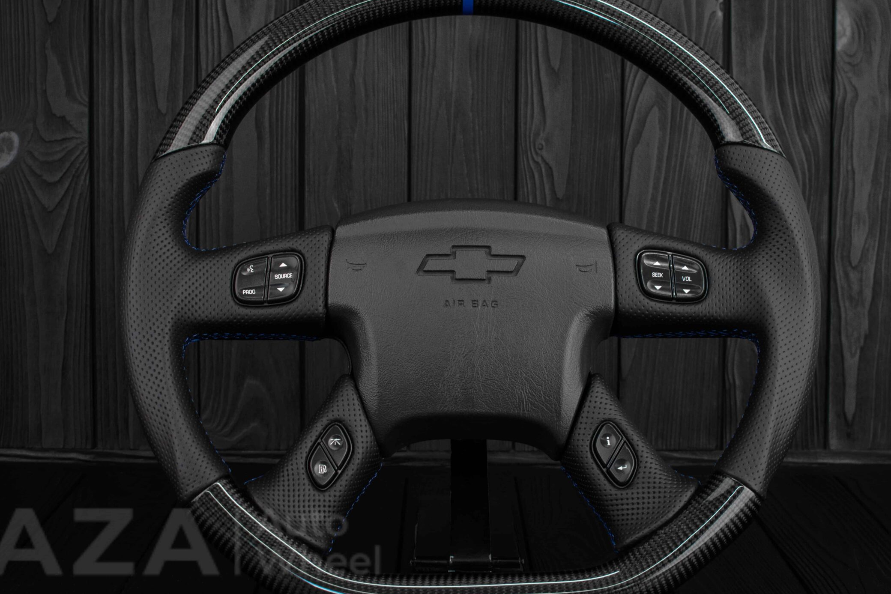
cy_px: 300
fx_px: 1599
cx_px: 469
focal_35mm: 65
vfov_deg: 21.0
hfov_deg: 31.1
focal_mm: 35
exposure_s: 1/125
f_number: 6.3
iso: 500
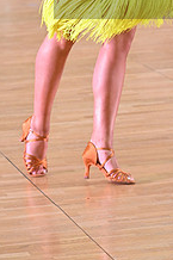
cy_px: -20
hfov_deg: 4.4
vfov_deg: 6.6
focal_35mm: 309
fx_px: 2231
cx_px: 219
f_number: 5
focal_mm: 116
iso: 5000
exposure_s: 1/400
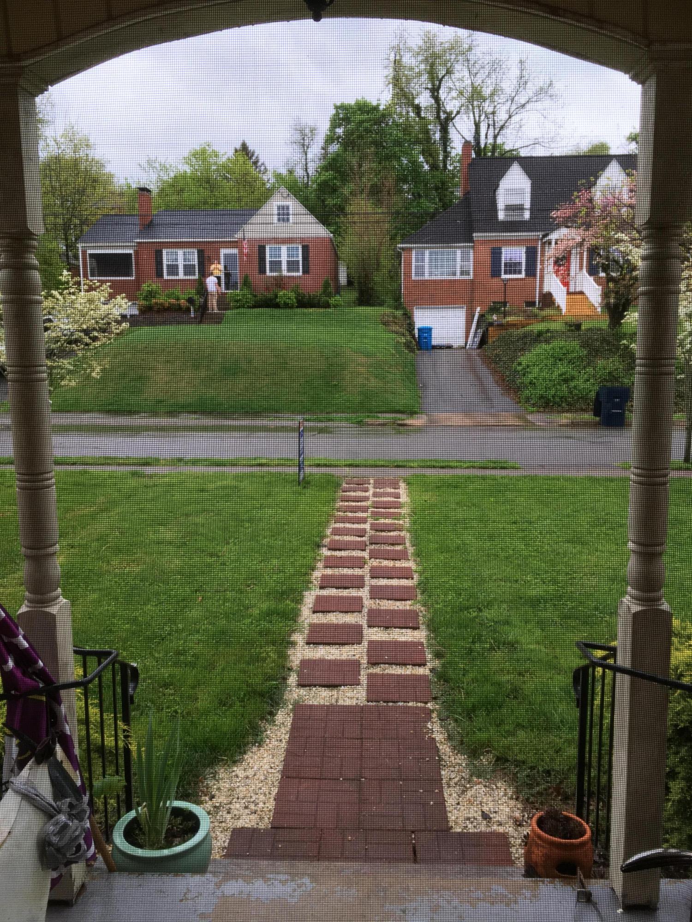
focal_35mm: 29
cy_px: 461
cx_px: 346
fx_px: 773
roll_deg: +0.6
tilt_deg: -9.8
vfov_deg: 61.7
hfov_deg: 48.2
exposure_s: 1/120
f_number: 2.2
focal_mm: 4.15
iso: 40
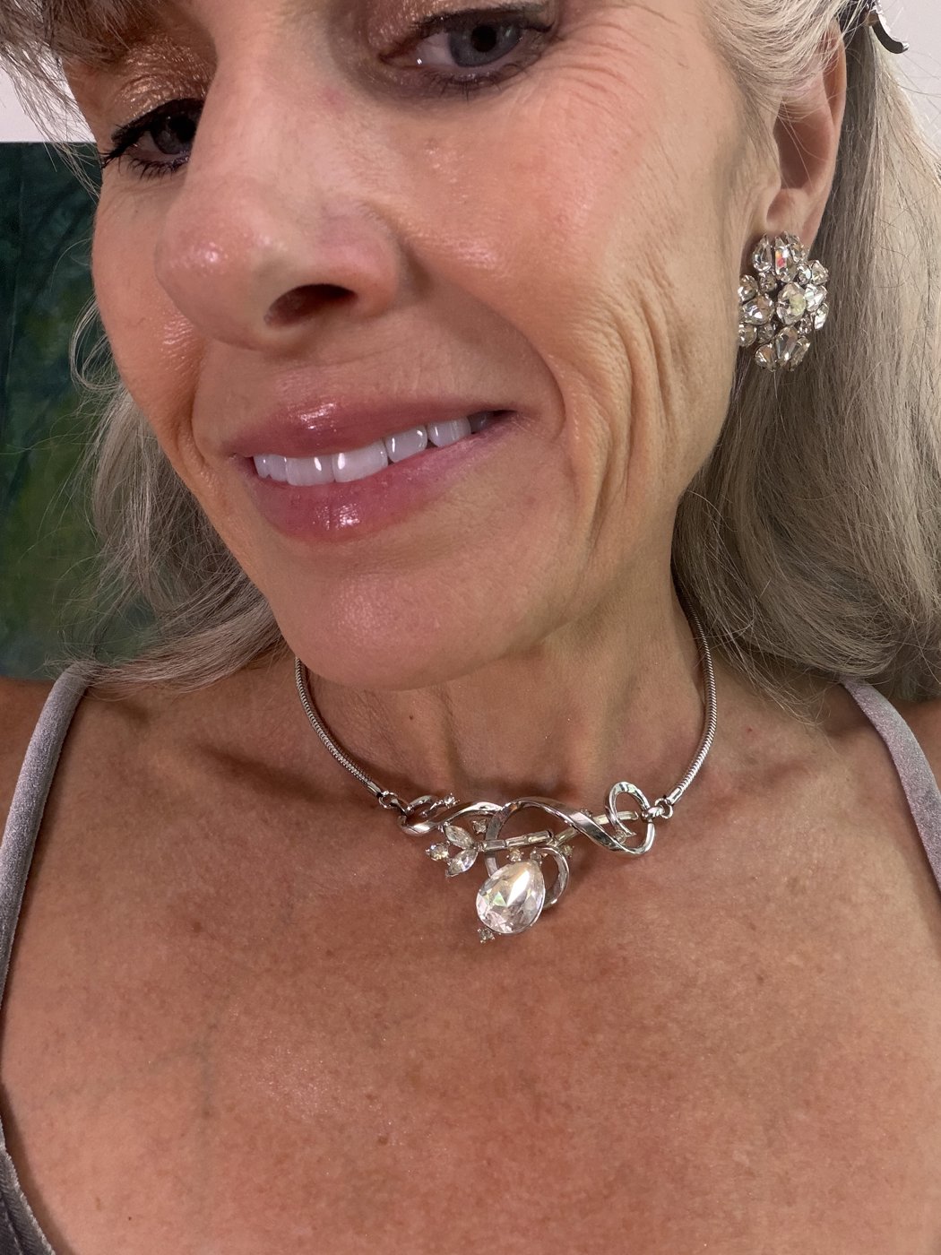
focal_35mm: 30
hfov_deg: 46.8
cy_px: 628
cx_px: 470
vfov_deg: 60.0
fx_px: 1087
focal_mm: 2.71
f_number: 1.9
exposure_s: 1/60
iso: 200
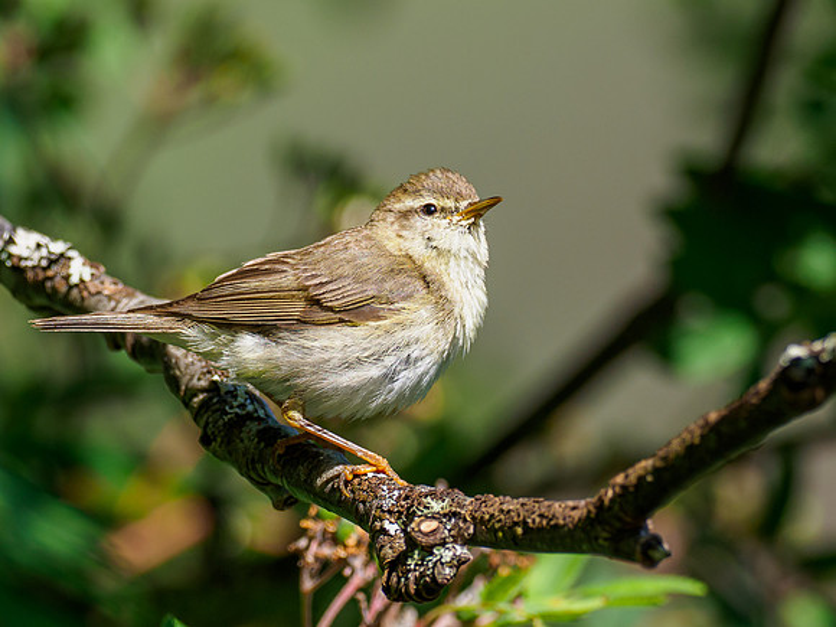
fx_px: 25148
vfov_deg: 1.4
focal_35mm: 1041
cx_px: 468
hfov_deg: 1.9
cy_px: 409
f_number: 4
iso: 200
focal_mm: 300
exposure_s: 1/640
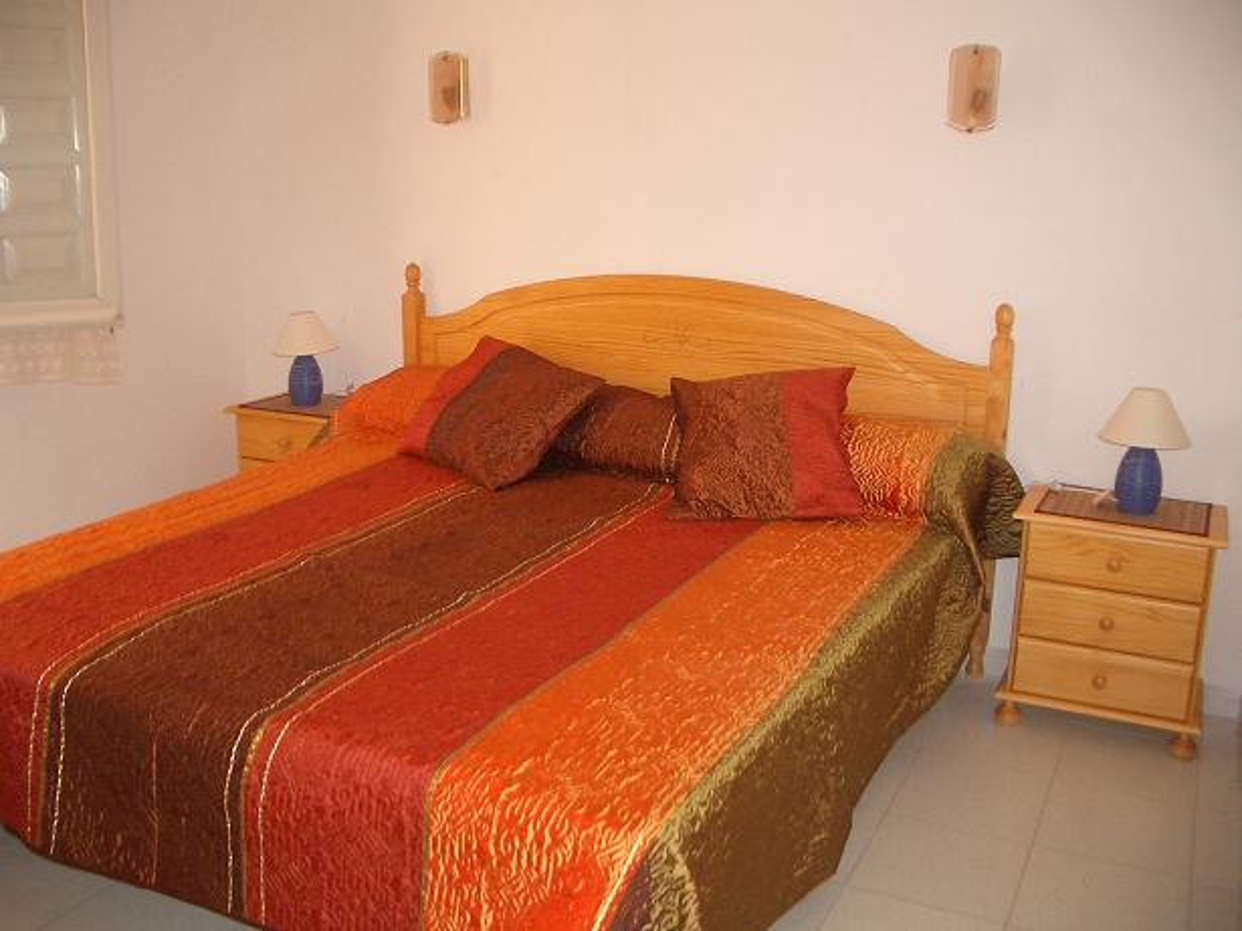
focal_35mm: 35
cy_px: 466
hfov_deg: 52.6
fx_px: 1256
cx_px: 621
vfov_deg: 40.7
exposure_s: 1/40
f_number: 2.6
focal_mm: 5.8
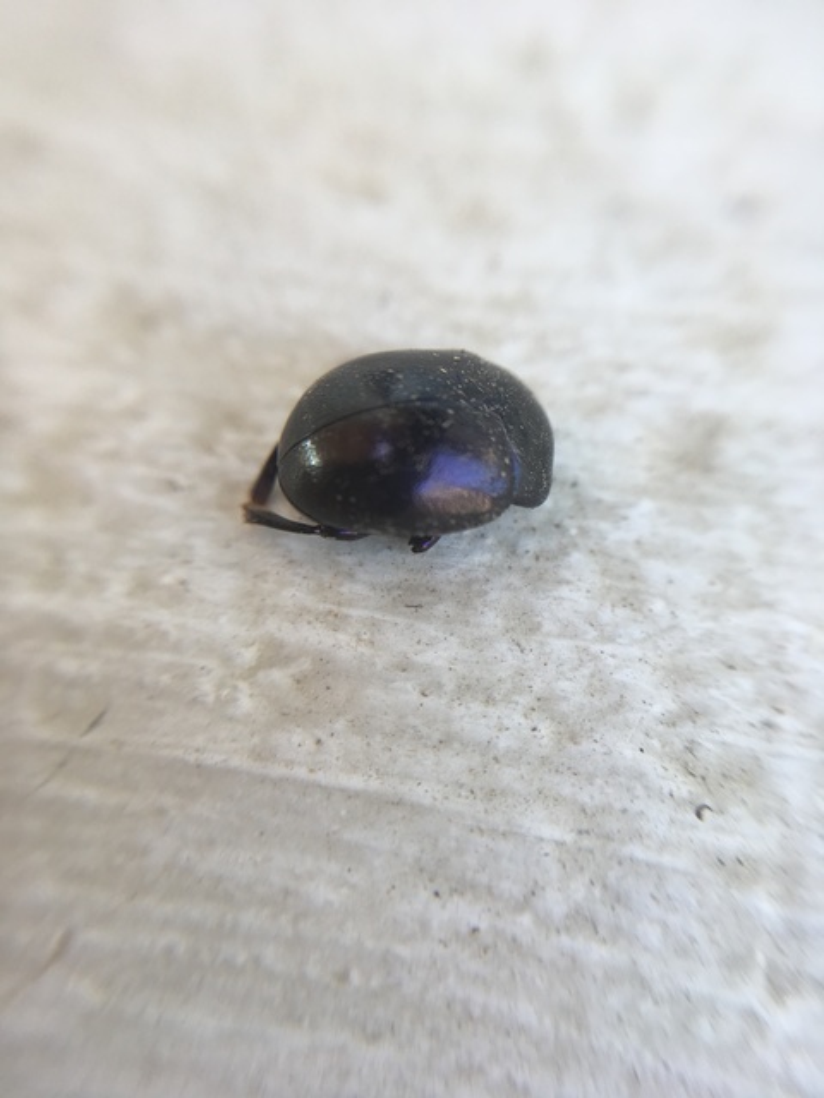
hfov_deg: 48.2
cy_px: 549
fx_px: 920
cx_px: 412
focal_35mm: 29
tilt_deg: -57.1
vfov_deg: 61.7
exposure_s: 1/100
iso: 25
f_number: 2.2
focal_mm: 4.15
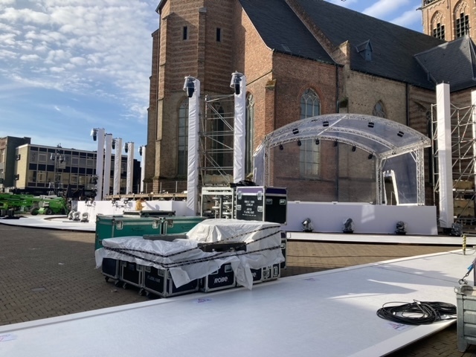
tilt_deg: +4.6
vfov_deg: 49.7
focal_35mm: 28
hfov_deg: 63.4
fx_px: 385
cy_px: 178
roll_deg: -1.6
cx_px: 238
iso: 20
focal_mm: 3.99
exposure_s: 1/1736
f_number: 1.8
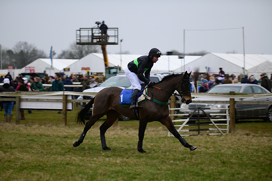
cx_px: 136
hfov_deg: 16.4
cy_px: 90
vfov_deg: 11.0
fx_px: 944
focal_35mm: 125
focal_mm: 125
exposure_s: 1/250
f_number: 4
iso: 1250
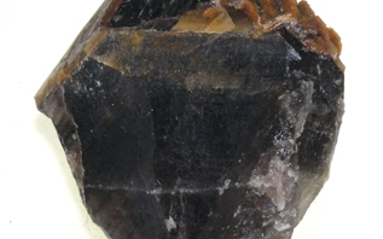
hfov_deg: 13.2
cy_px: 188
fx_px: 1649
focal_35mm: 158
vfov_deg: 8.3
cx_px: 192
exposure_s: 1/200
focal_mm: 23.4
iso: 100
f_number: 5.6
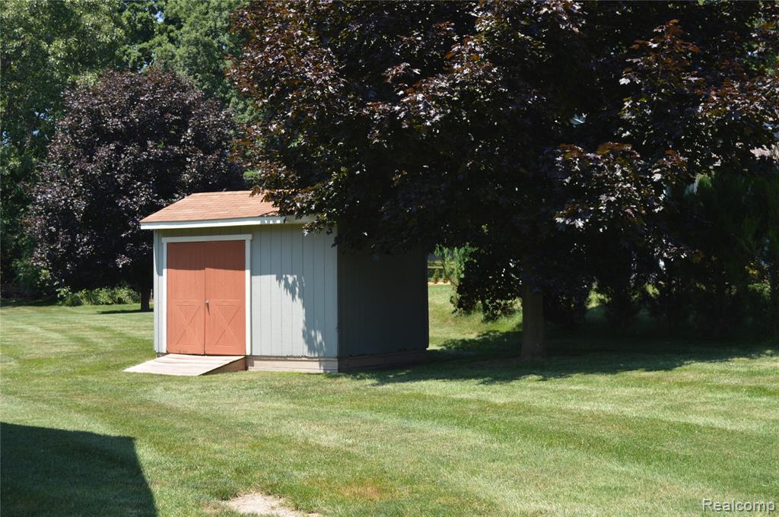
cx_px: 390
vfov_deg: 25.7
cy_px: 258
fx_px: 1135
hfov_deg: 37.9
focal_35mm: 52
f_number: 5.6
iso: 100
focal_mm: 35
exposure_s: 1/200
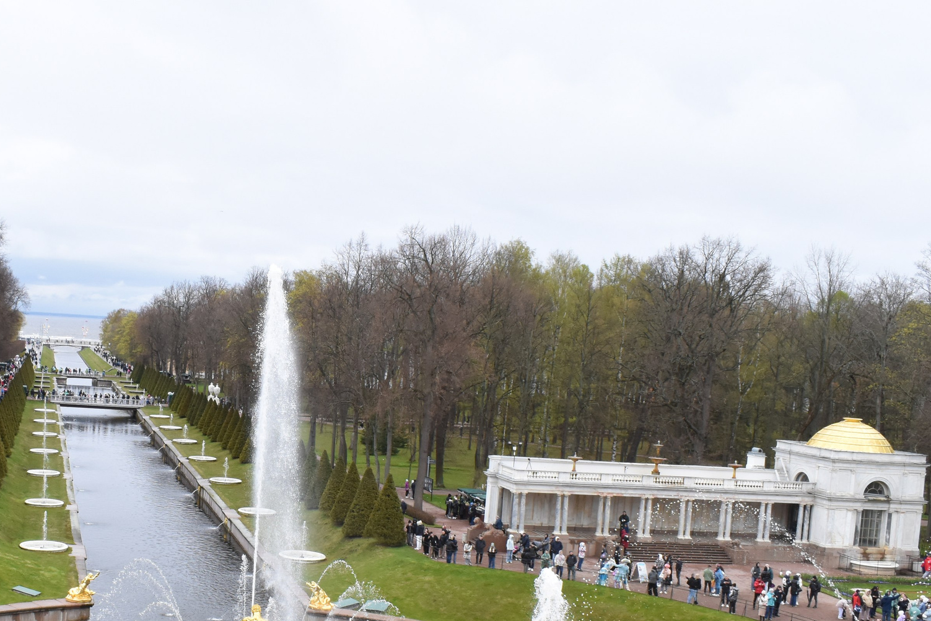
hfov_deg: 41.7
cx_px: 255
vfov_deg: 29.0
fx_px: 1190
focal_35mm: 46
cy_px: 429
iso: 800
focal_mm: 18
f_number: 13
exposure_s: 1/400
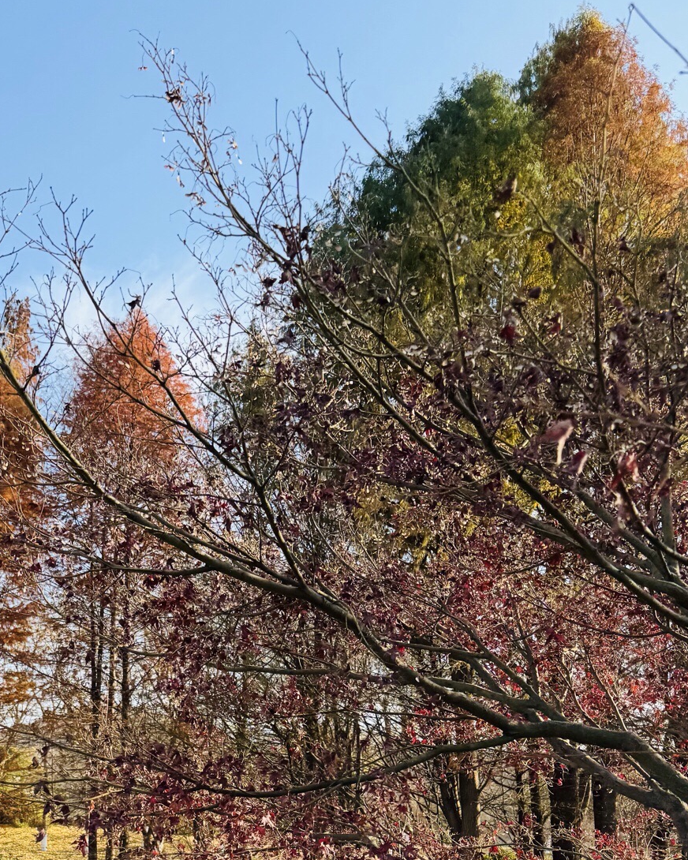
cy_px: 703
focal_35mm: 44
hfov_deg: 33.5
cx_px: 182
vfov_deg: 40.1
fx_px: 1120
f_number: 1.78
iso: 80
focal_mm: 6.76
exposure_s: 1/1339
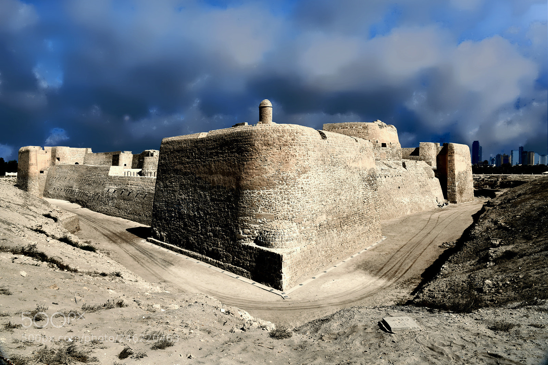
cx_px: 274
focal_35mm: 24
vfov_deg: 53.1
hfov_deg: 73.8
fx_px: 365
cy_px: 182
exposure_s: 1/400
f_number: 10
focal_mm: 24
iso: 100
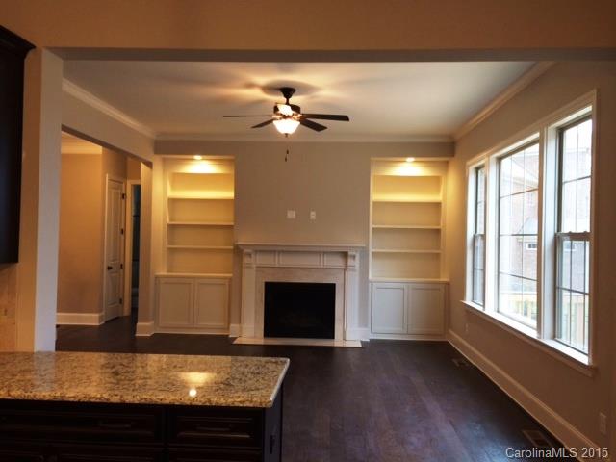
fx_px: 534
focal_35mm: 30
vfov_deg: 46.8
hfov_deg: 60.0
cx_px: 308
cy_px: 231
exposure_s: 1/30
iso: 125
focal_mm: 4.12
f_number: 2.2
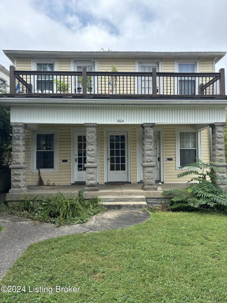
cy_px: 152
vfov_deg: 67.3
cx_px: 114
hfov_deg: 53.1
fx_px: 227
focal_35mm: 26
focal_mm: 5.96
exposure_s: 1/903
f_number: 1.6
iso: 50
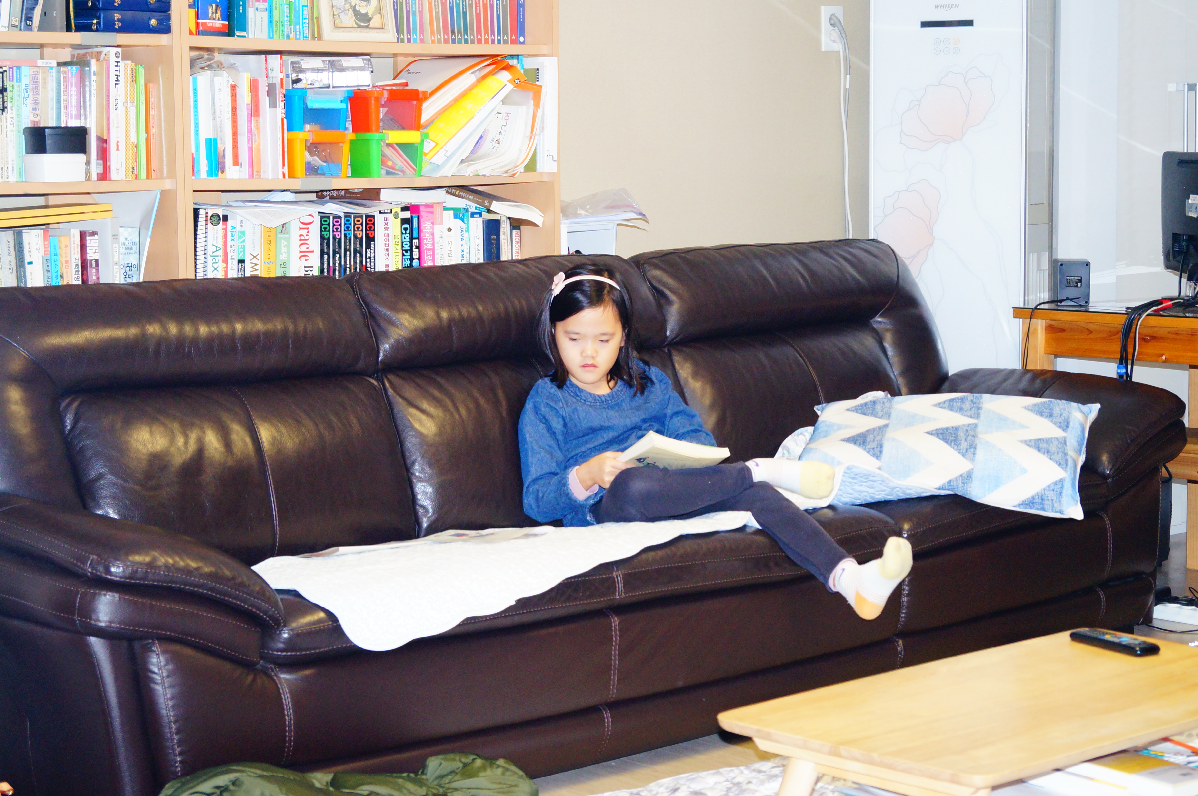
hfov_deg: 29.9
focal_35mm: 68
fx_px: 2244
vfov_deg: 20.1
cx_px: 599
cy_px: 398
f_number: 5.6
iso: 1000
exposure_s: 1/80
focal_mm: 45
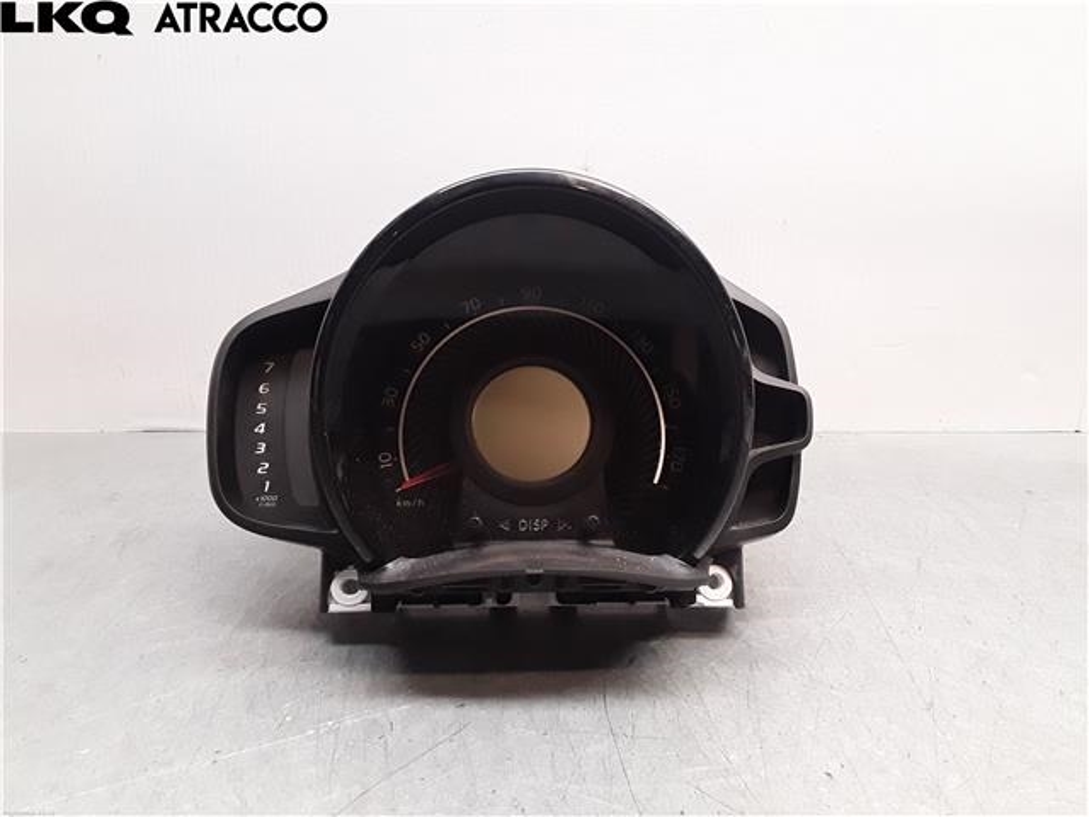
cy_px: 408
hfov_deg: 63.4
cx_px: 544
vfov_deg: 49.7
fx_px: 881
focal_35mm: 28
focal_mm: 2.91
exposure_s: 1/100
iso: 100
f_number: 1.9
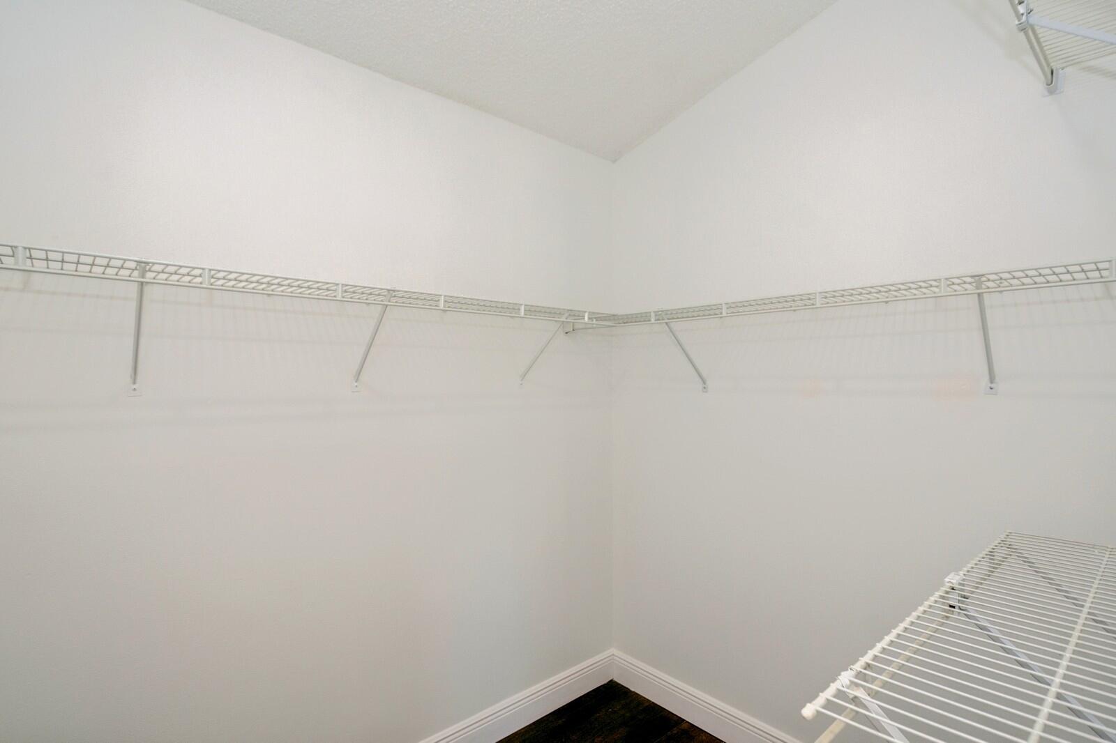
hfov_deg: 95.0
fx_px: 511
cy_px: 372
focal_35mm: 16
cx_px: 558
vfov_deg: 72.0
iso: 200
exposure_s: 1/60
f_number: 5
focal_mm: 11
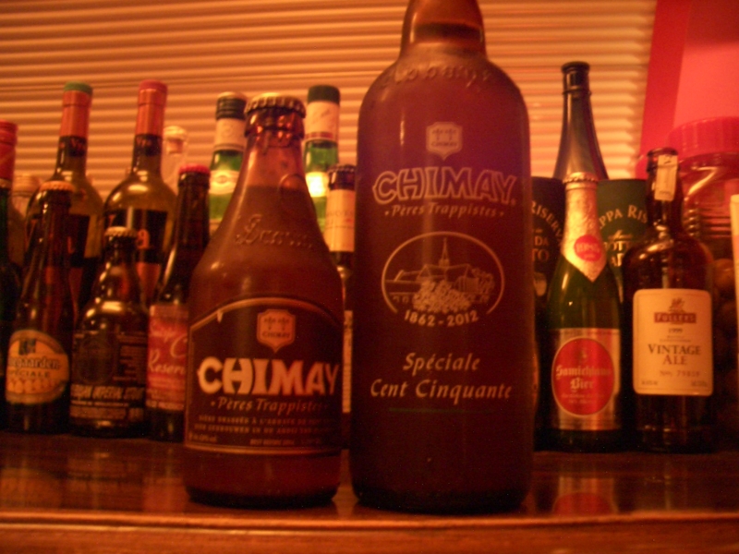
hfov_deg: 52.6
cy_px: 277
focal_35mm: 35
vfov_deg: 40.7
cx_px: 370
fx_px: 747
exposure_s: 1
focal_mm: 5.8
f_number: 2.6
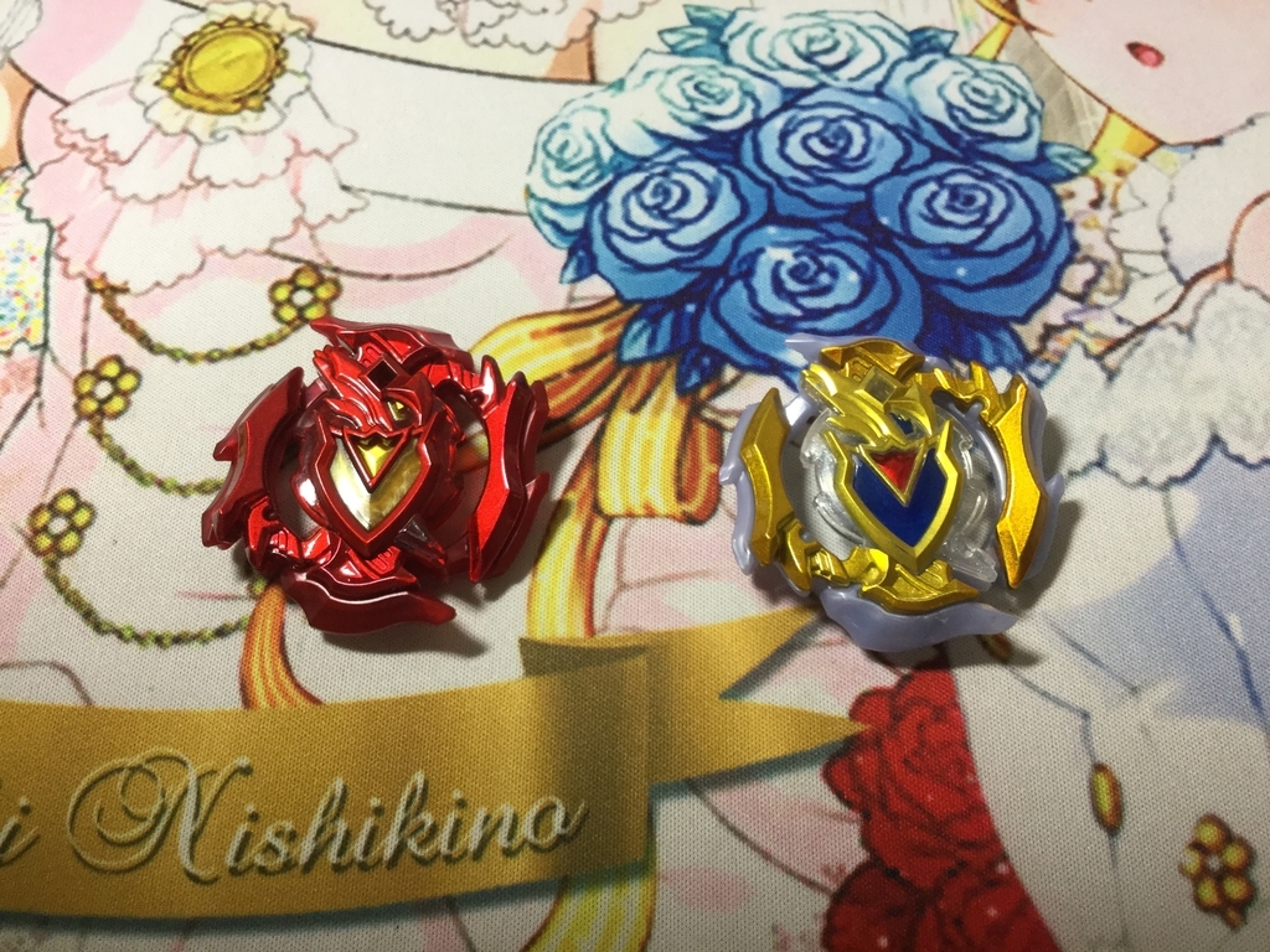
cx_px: 635
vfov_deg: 45.4
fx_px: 1137
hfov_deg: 58.4
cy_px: 476
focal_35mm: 31
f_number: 2.4
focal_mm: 3.3
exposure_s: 1/30
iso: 32
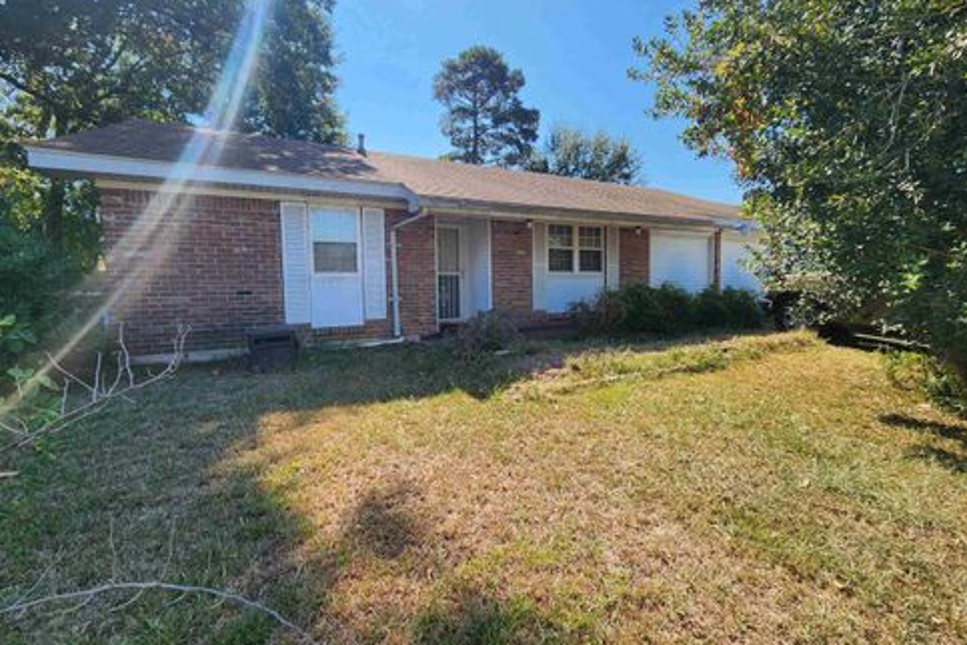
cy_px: 313
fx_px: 376
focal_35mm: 14
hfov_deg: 104.2
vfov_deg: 81.2
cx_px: 470
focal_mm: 2.2
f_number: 2.2
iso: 50
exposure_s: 1/1067
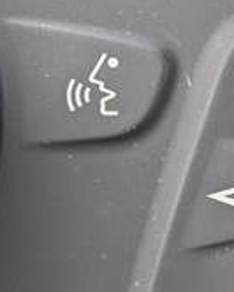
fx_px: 1591
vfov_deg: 10.5
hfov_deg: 8.2
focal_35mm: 184
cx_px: 347
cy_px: 150
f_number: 1.68
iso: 425
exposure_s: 1/1429
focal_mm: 6.9
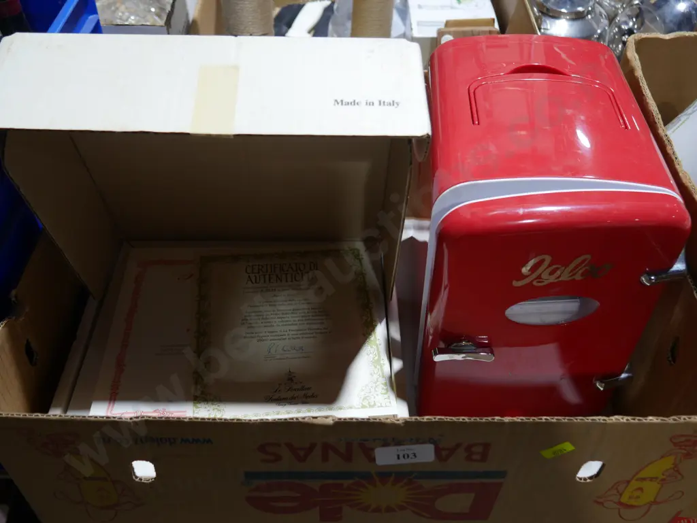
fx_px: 685
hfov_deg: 53.9
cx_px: 348
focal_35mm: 34
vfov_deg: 41.8
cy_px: 262
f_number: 4
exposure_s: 1/60
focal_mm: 17
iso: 250
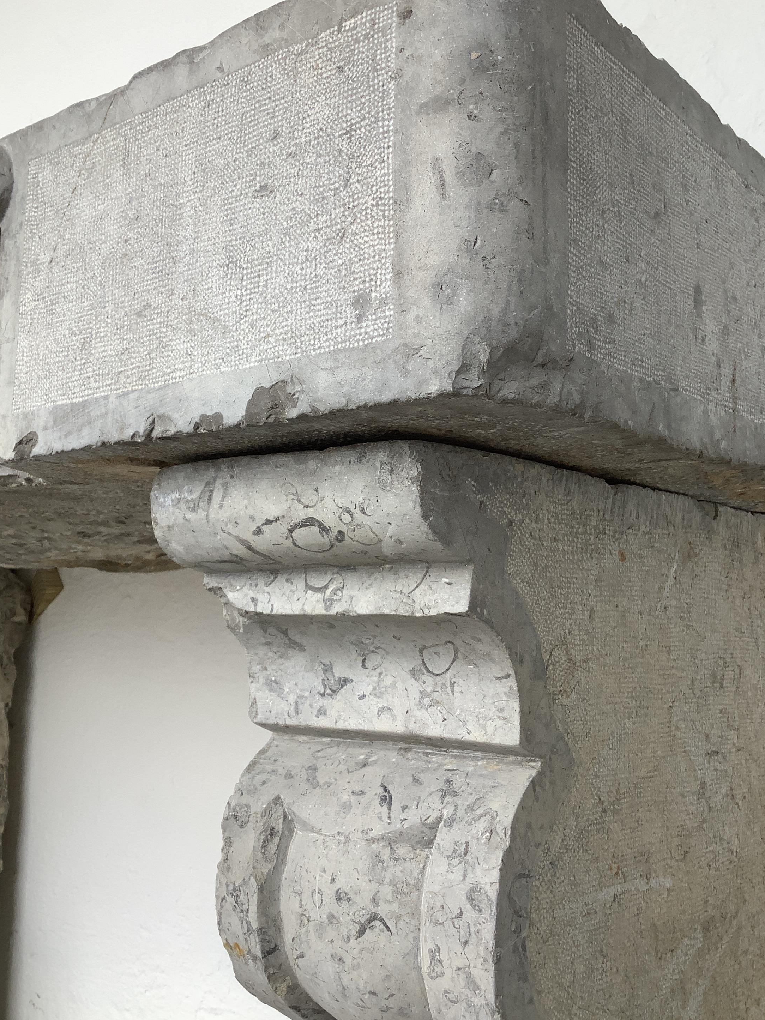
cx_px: 357
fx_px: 1031
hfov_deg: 40.7
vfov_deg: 52.6
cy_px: 484
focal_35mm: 35
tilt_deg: +8.2
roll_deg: -2.3
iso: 32
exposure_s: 1/120
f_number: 2.4
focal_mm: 3.3
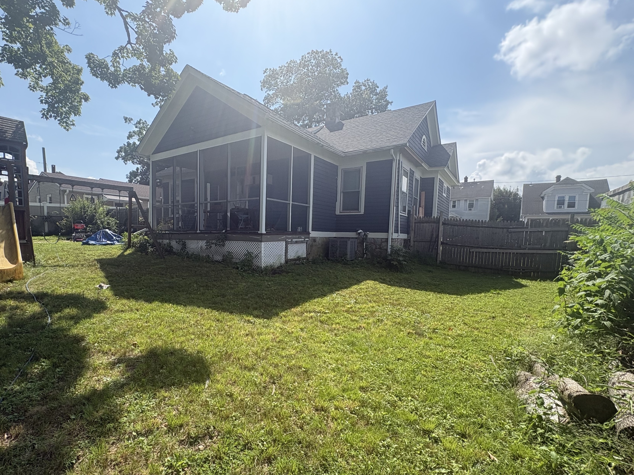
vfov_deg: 74.5
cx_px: 287
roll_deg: -1.1
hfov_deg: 90.8
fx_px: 311
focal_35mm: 17
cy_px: 260
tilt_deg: -4.0
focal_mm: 2.22
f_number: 2.2
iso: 64
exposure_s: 1/1236
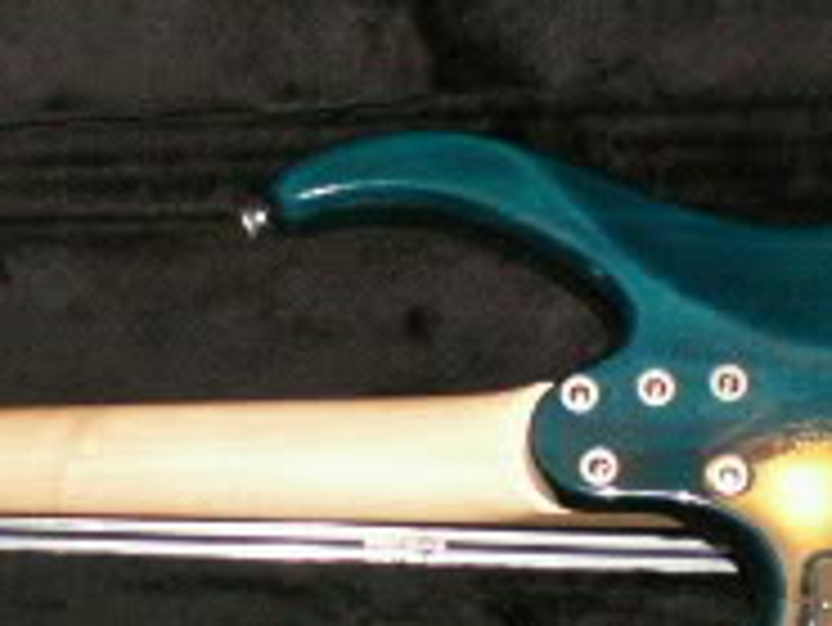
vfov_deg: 12.2
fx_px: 2910
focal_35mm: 121
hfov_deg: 16.2
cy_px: 527
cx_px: 283
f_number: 2.8
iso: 160
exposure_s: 1/40
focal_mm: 5.86
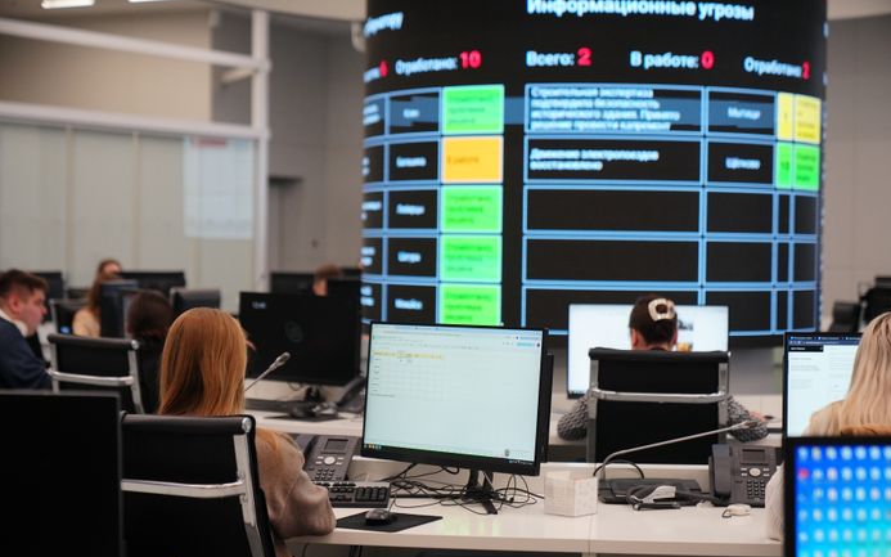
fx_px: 1748
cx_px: 448
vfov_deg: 18.1
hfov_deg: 28.6
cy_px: 289
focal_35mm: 72
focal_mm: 70
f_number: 2.8
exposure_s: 1/800
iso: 2500
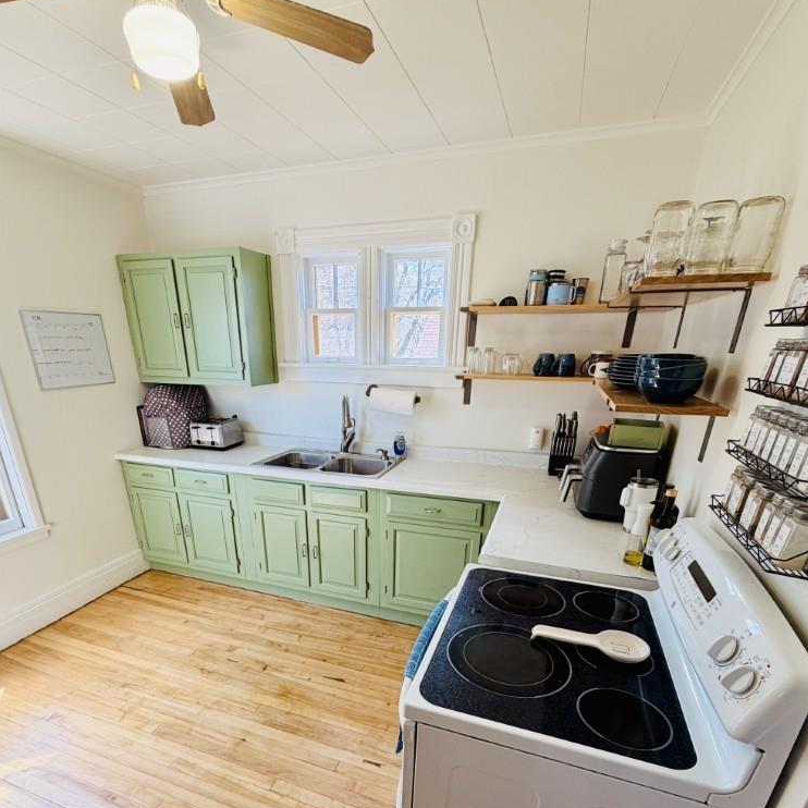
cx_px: 370
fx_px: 475
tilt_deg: -23.3
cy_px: 546
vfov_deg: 77.8
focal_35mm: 18
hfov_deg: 80.6
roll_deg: -0.6
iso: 100
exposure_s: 1/121
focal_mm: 2.22
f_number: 2.2
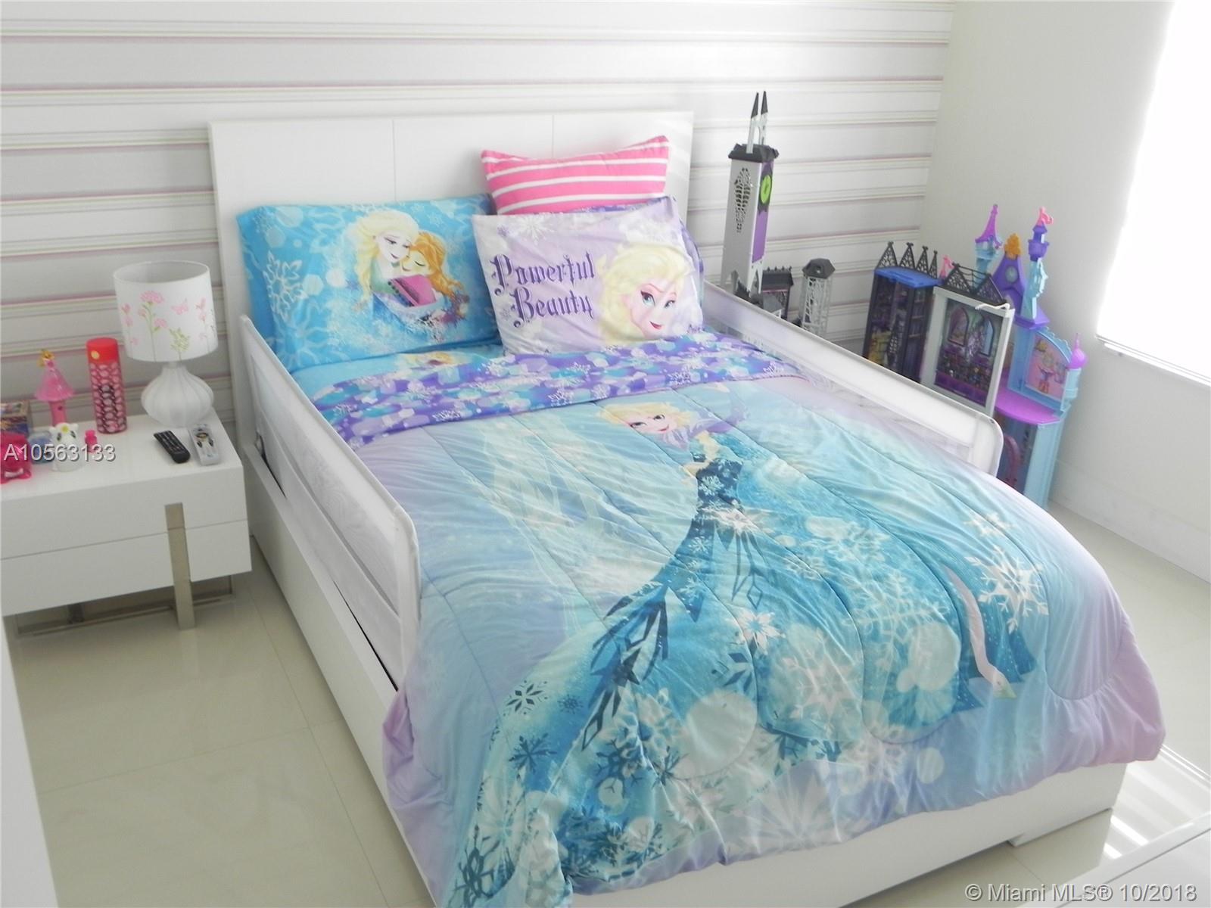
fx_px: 1154
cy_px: 454
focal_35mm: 33
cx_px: 606
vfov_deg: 42.9
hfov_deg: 55.4
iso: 170
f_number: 2.8
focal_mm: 5.9
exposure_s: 1/30
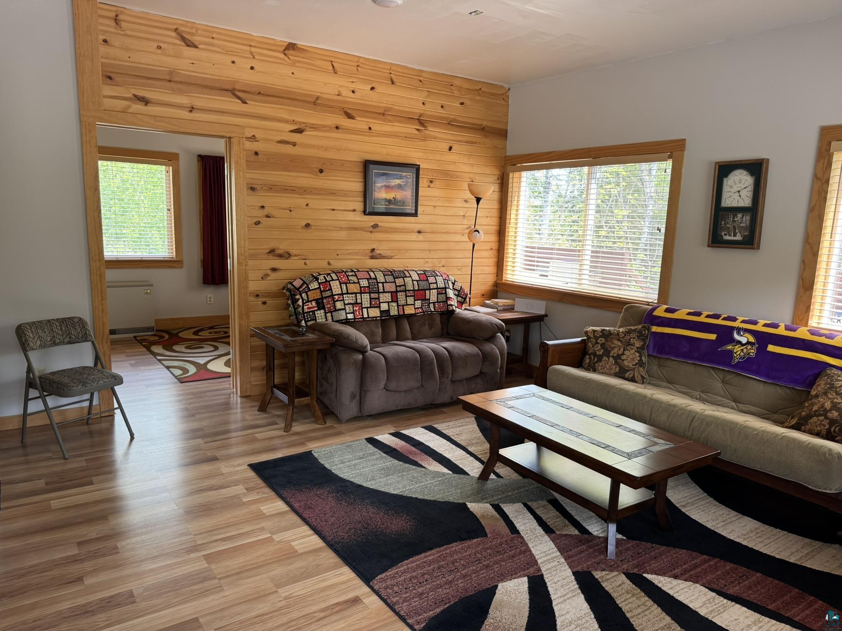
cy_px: 316
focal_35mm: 24
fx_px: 584
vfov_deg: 56.8
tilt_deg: -10.5
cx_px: 421
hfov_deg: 71.6
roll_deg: -2.5
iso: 160
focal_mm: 6.76
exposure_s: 1/121
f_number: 1.78
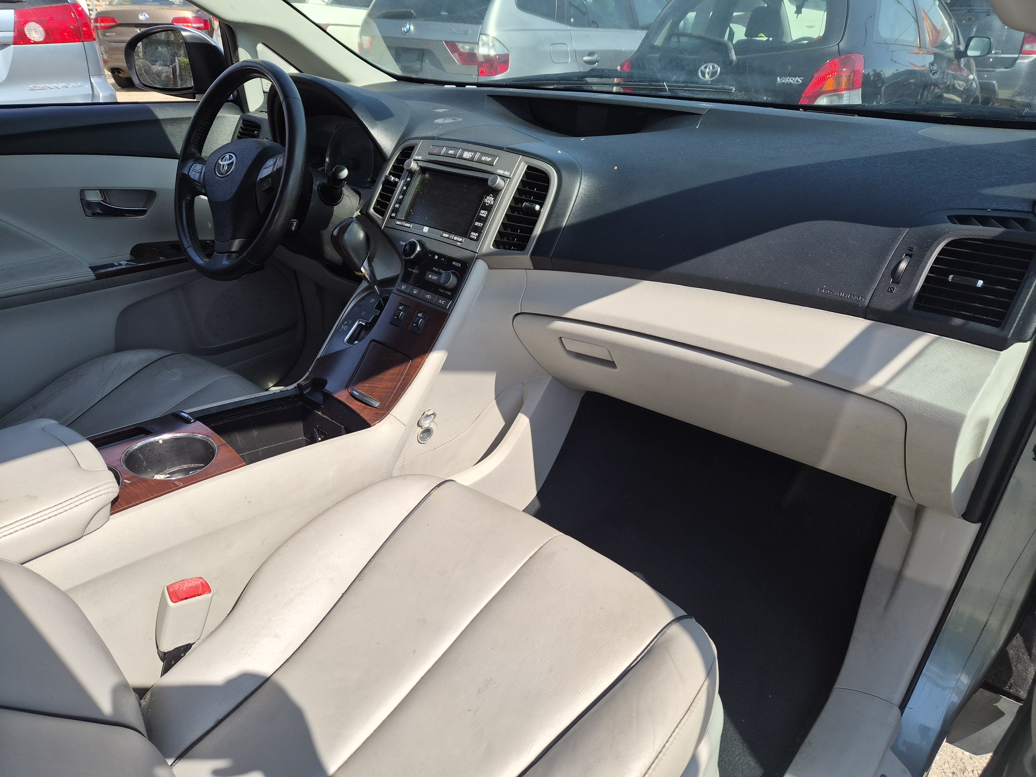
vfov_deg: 58.9
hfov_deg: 73.9
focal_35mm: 23
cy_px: 388
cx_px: 518
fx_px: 688
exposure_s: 1/2752
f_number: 1.8
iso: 80
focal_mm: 5.4
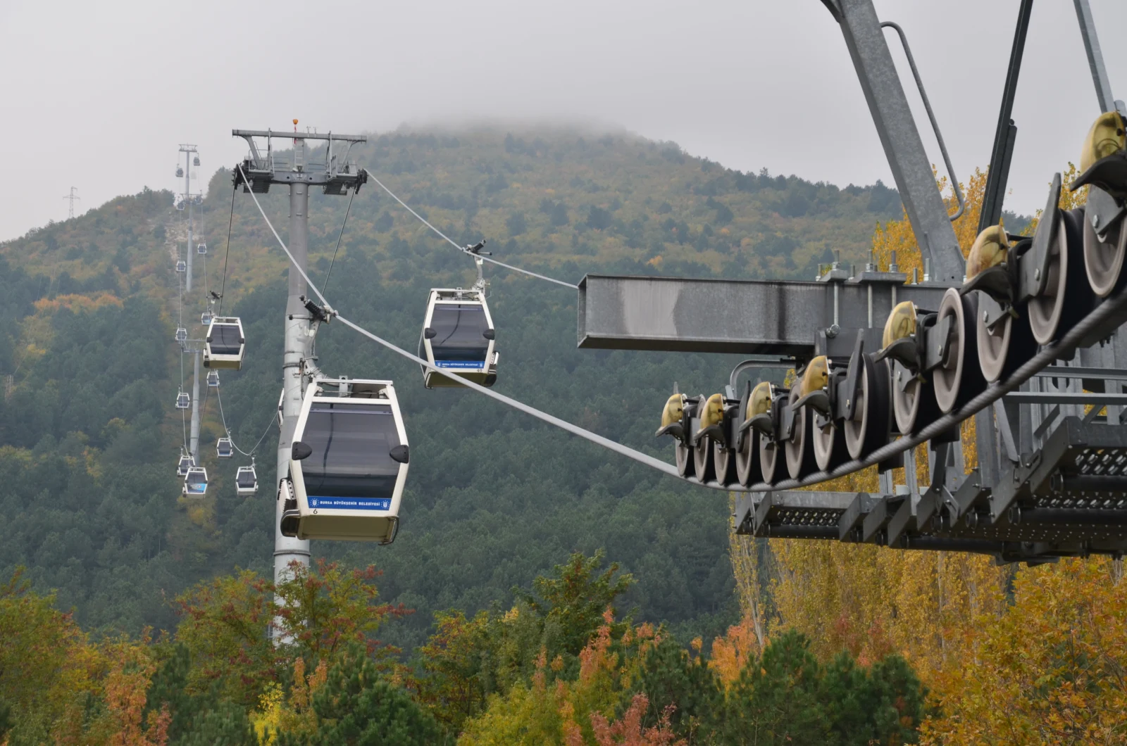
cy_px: 373
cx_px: 564
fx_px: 3281
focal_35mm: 105
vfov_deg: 13.0
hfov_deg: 19.5
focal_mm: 70
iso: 200
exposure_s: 1/60
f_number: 10
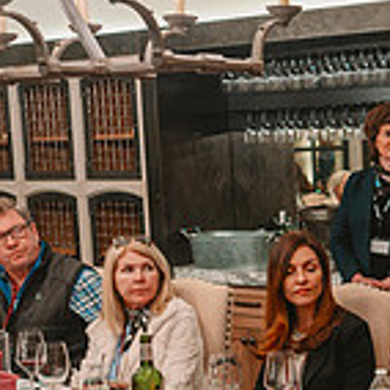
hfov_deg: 19.9
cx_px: 439
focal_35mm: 83
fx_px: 1058
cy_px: 302
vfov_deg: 20.7
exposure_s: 1/160
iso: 1600
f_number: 2.8
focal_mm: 24
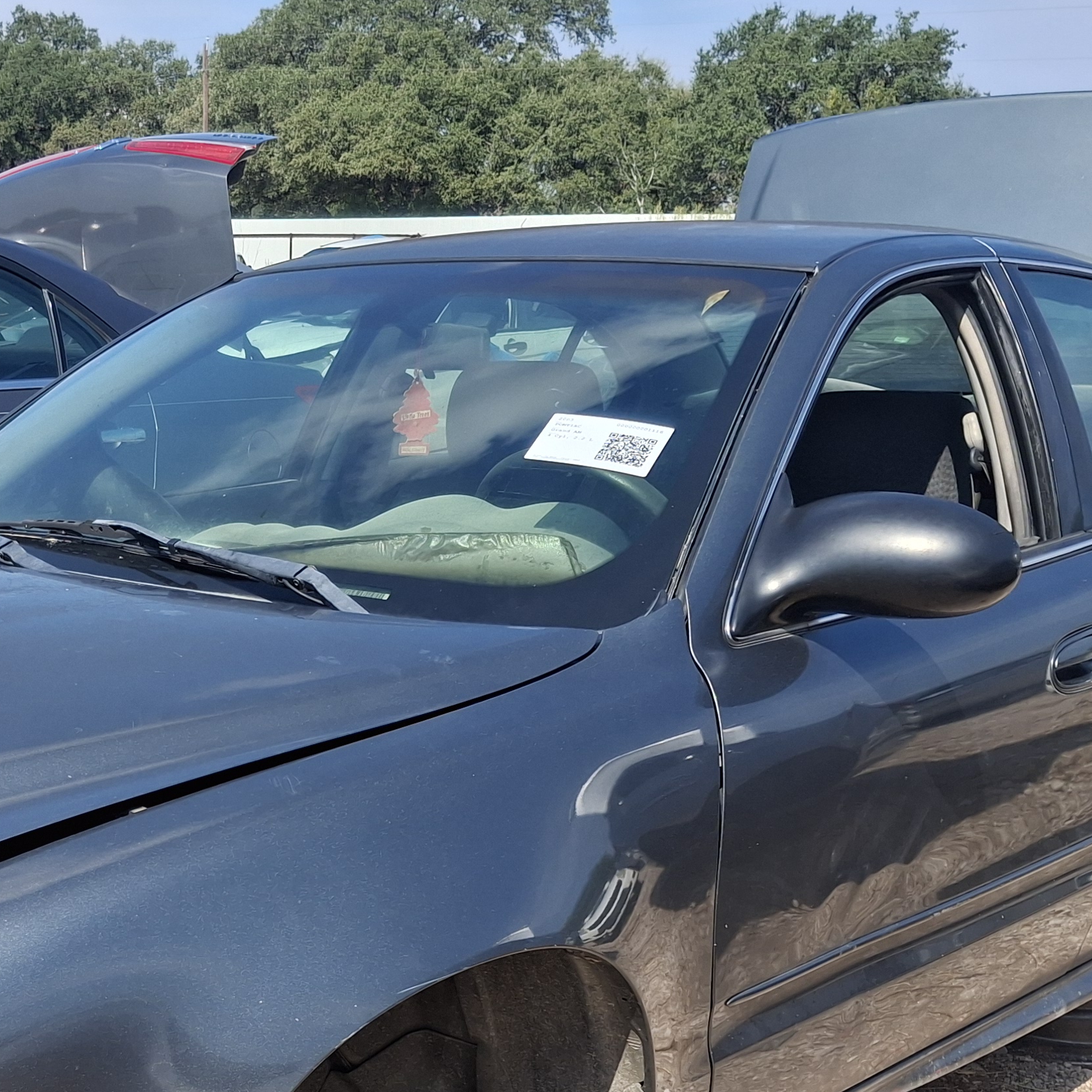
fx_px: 1927
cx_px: 237
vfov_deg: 31.0
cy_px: 835
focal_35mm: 54
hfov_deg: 30.9
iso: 32
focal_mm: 4.69
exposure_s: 1/1953
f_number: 1.8
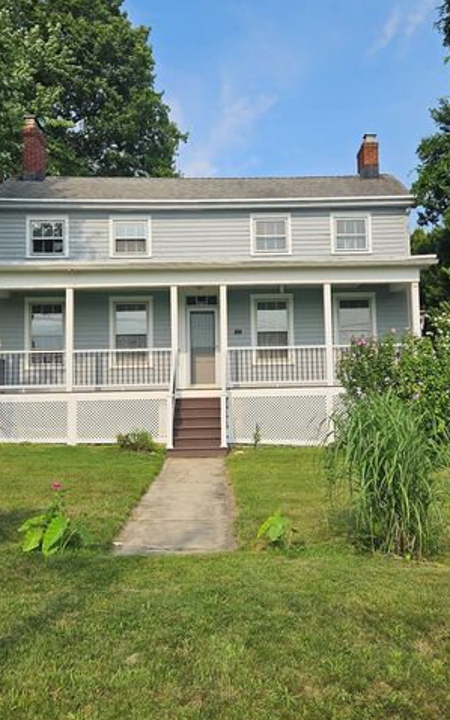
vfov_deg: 56.7
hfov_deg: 37.3
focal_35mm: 34
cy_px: 347
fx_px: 667
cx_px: 236
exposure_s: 1/1681
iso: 25
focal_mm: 5.4
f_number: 1.8
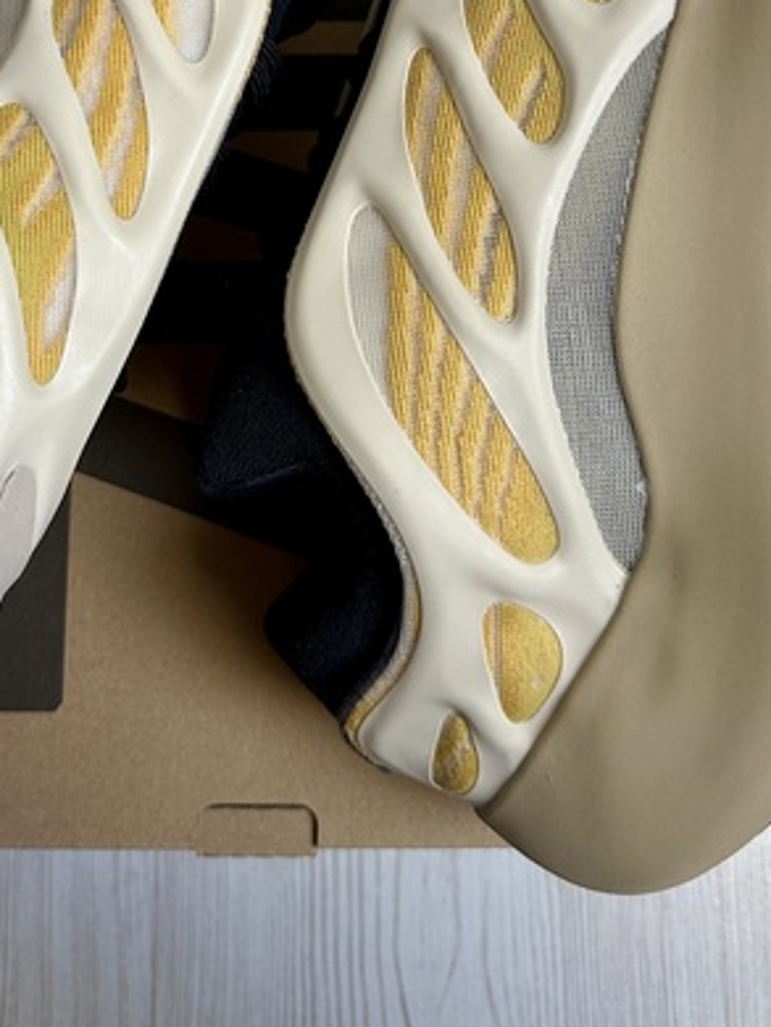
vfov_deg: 41.7
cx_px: 295
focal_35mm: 42
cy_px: 133
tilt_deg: -76.4
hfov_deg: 34.2
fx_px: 1246
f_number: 1.78
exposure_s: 1/121
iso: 200
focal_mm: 6.86
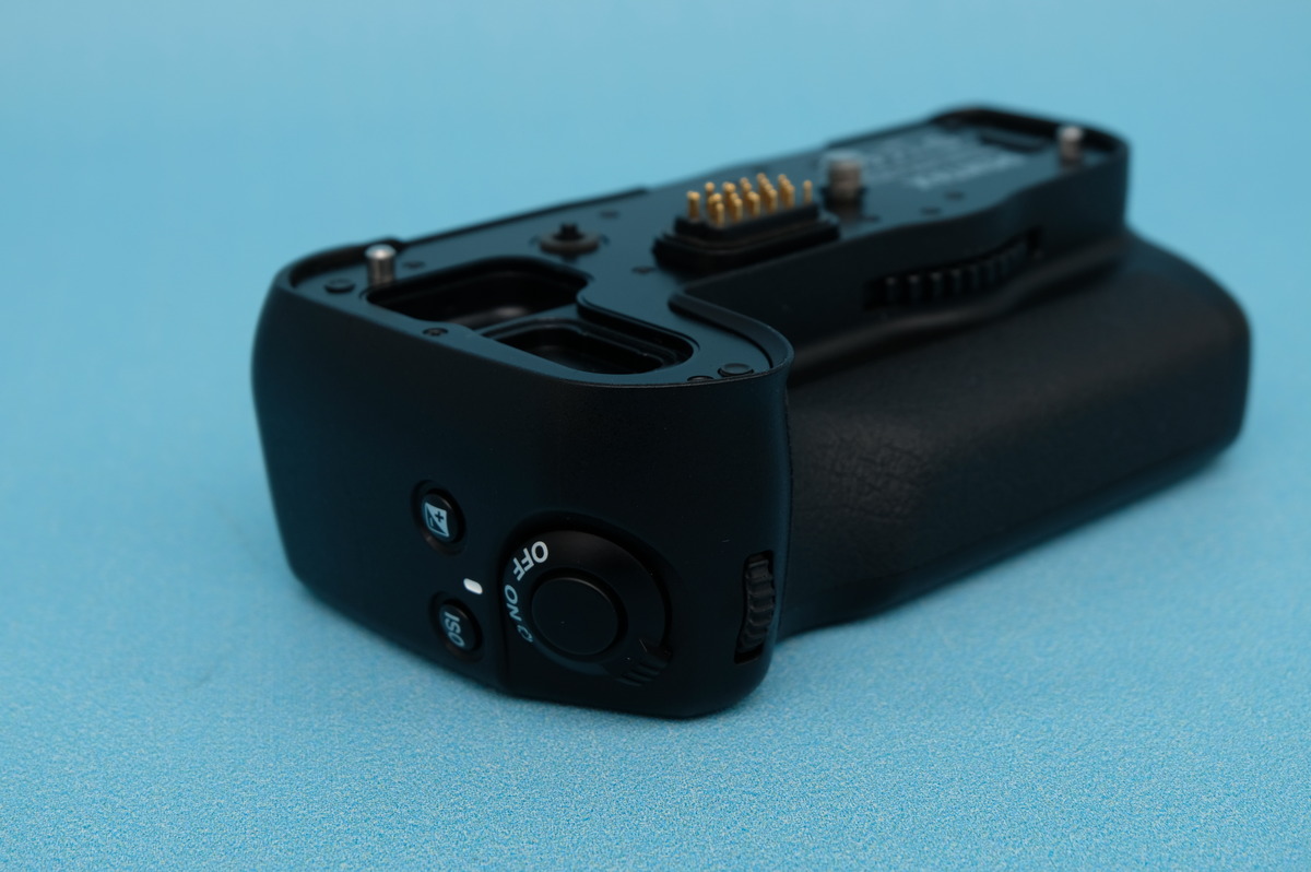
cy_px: 436
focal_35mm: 60
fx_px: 2183
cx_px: 656
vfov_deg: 22.6
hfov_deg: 33.4
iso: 200
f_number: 8
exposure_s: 1/125
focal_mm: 40.2
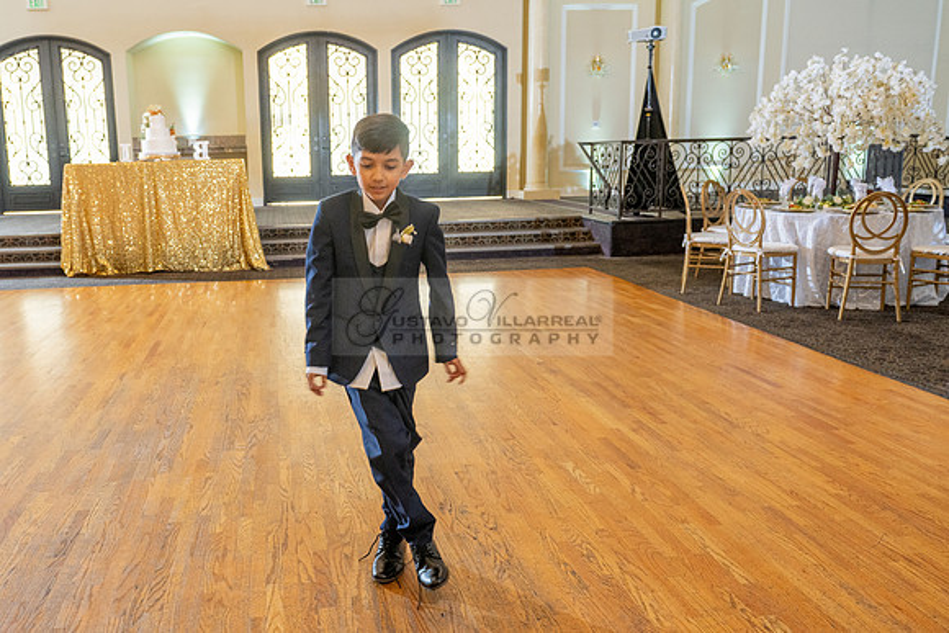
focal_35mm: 30
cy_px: 298
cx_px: 354
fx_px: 804
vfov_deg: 43.0
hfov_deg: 60.3
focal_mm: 24
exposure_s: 1/125
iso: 800
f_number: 4
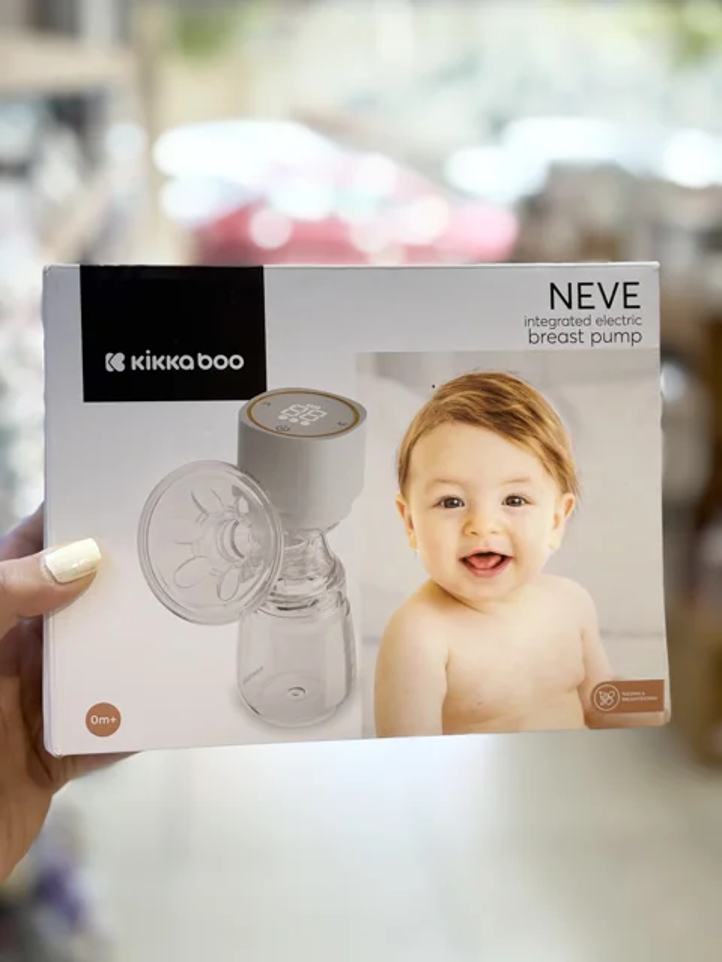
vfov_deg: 36.8
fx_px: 1446
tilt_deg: -15.2
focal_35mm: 52
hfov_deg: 28.0
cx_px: 361
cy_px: 481
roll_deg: +0.2
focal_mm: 5.96
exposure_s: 1/100
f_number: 1.6
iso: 32
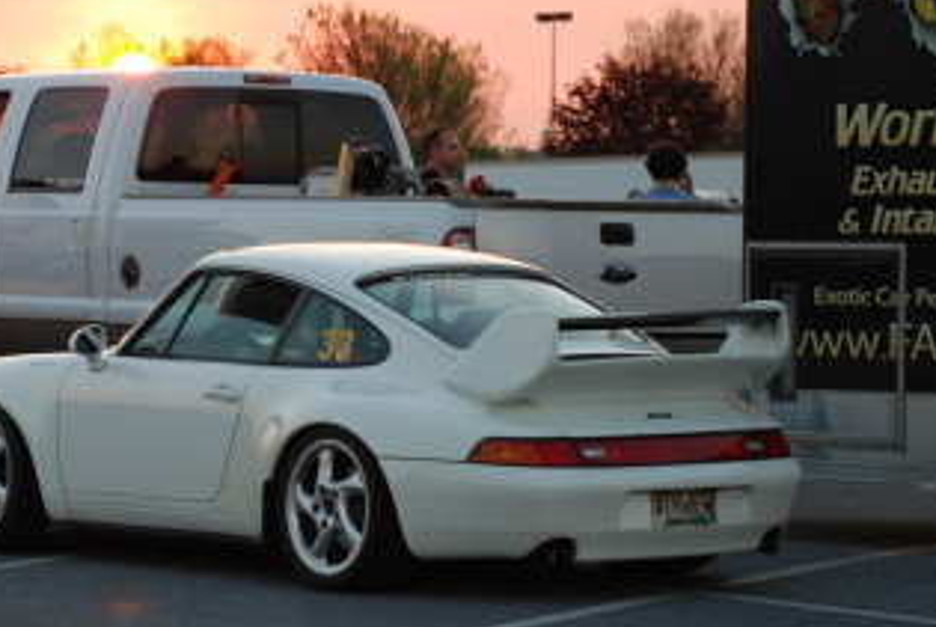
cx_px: 123
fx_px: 5546
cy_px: 288
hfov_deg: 9.6
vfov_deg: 6.5
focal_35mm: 213
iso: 100
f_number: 5.6
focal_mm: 70
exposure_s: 1/40
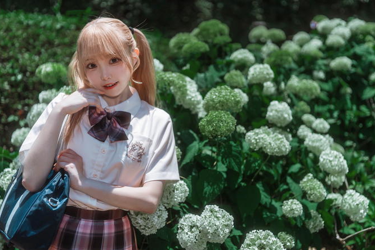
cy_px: 119
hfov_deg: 47.4
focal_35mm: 41
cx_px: 196
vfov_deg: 32.6
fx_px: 427
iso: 50
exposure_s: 1/800
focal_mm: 35
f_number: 1.4
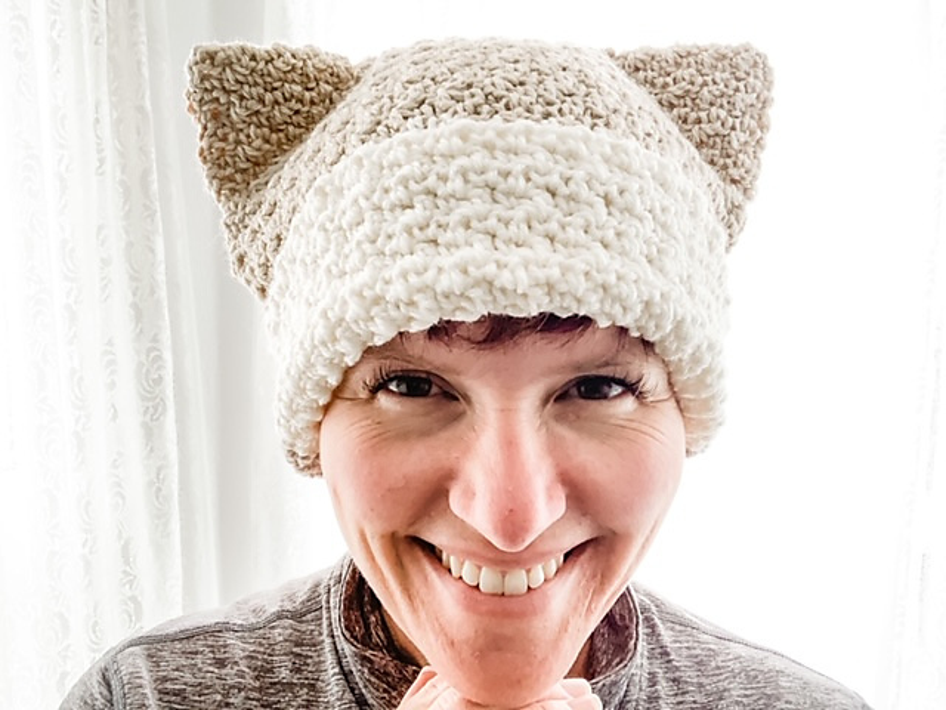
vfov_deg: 44.2
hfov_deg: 56.8
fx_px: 875
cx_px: 473
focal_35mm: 32
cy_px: 355
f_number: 2.2
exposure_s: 1/70
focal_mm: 2.87
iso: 64
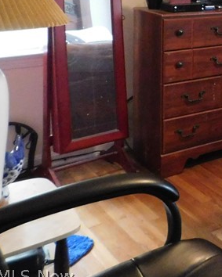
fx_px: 534
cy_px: -11
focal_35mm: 65
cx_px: 394
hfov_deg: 18.6
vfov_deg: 27.2
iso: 640
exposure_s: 1/8
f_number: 3
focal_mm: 4
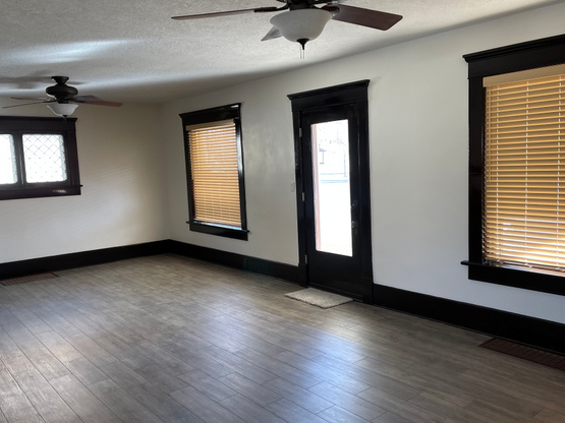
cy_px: 209
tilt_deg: -6.3
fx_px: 490
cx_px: 298
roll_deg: +2.7
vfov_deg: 46.8
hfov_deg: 59.9
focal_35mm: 30
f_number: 1.6
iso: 125
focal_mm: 5.1
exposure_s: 1/121
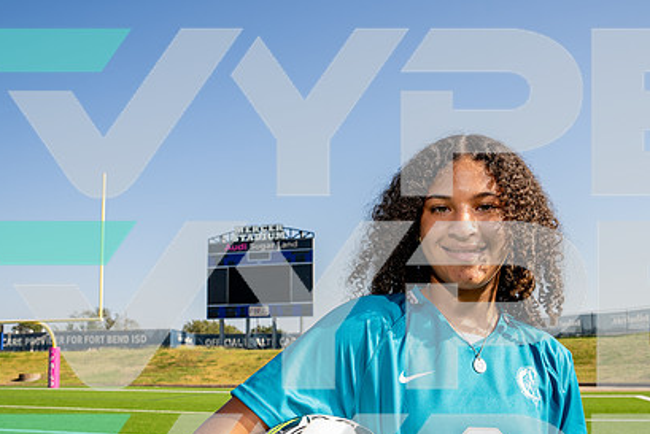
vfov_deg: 38.3
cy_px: 306
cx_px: 375
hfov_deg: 55.5
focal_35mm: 34
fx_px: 614
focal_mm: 24
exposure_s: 1/125
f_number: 7.1
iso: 50
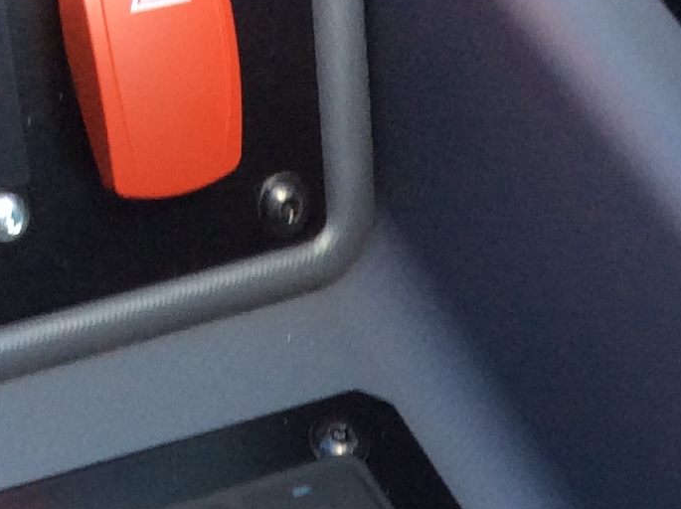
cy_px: 901
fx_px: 2378
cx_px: 585
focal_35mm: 121
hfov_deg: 16.1
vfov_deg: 11.4
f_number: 2.4
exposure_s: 1/120
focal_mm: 3.3
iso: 40
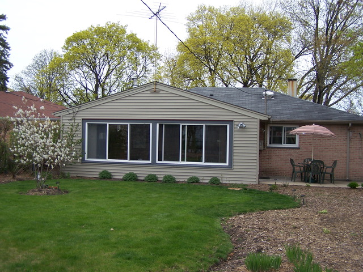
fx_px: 398
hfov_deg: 49.0
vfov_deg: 37.7
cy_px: 136
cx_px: 182
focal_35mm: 38
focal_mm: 6.3
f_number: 2.8
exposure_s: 1/640
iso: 80
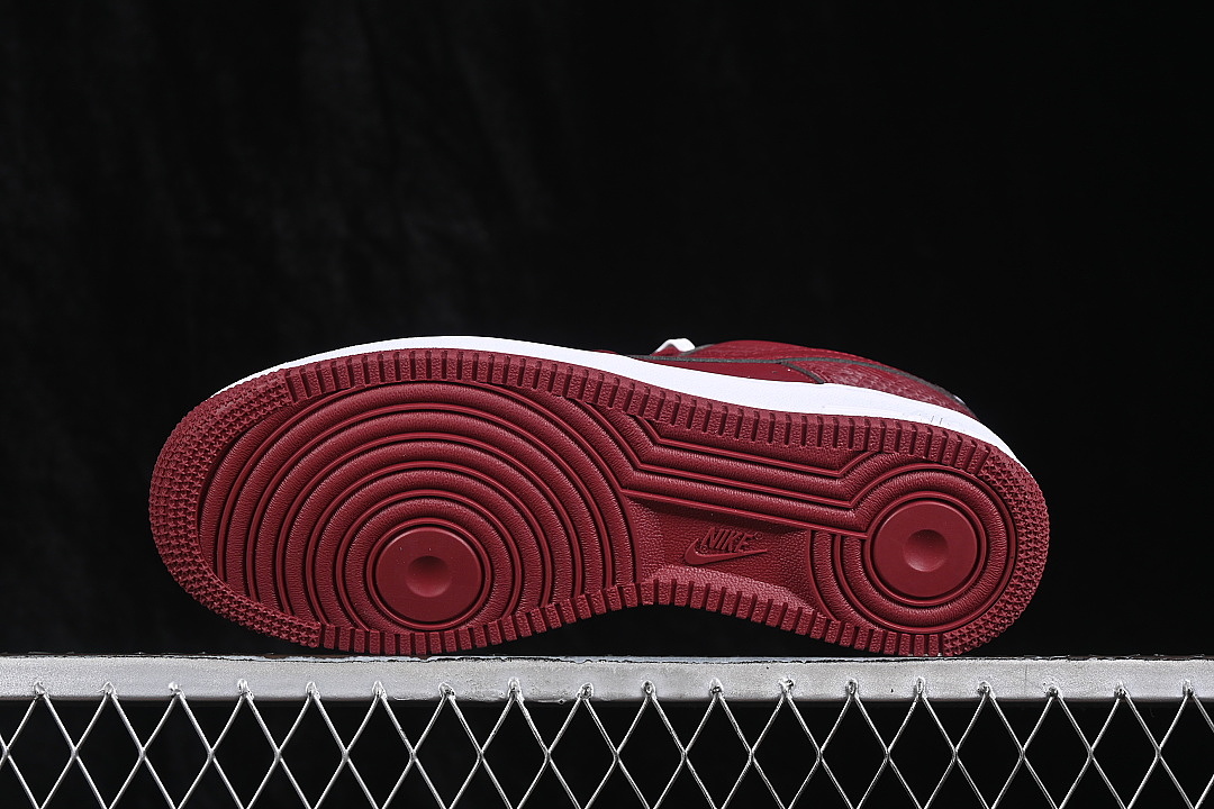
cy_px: 404
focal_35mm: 75
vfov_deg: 18.2
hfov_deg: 27.0
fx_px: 2529
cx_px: 607
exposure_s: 1/80
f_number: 7.1
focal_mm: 50
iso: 160
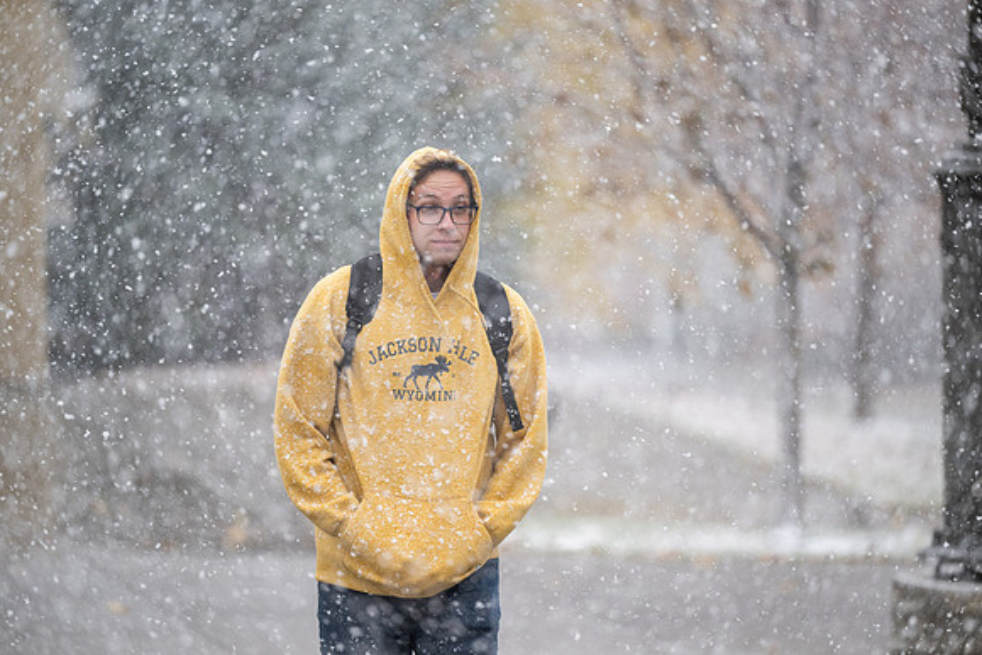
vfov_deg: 6.9
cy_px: 328
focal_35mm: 200
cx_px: 491
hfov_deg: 10.3
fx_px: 5457
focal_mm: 200
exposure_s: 1/800
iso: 800
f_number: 2.8
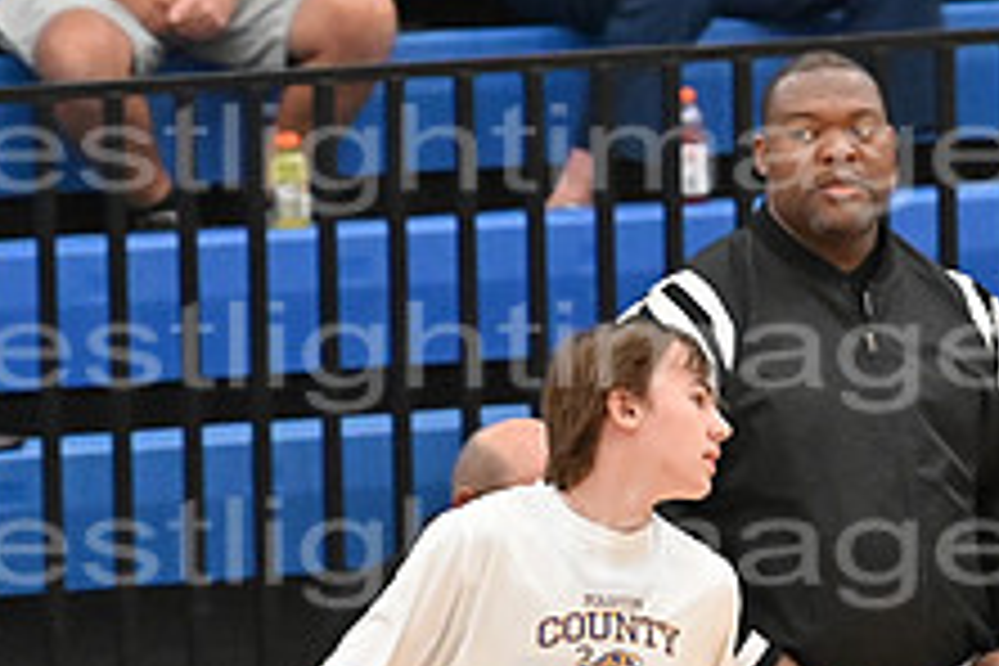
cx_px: 490
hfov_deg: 3.4
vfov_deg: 2.3
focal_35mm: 606
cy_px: 848
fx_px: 16815
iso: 7200
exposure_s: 1/800
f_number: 4
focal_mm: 155
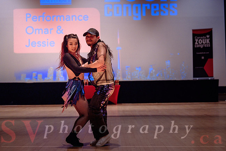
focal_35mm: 77
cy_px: 76
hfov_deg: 26.3
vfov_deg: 17.7
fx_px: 485
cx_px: 118
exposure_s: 1/160
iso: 1600
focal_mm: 70
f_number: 2.8
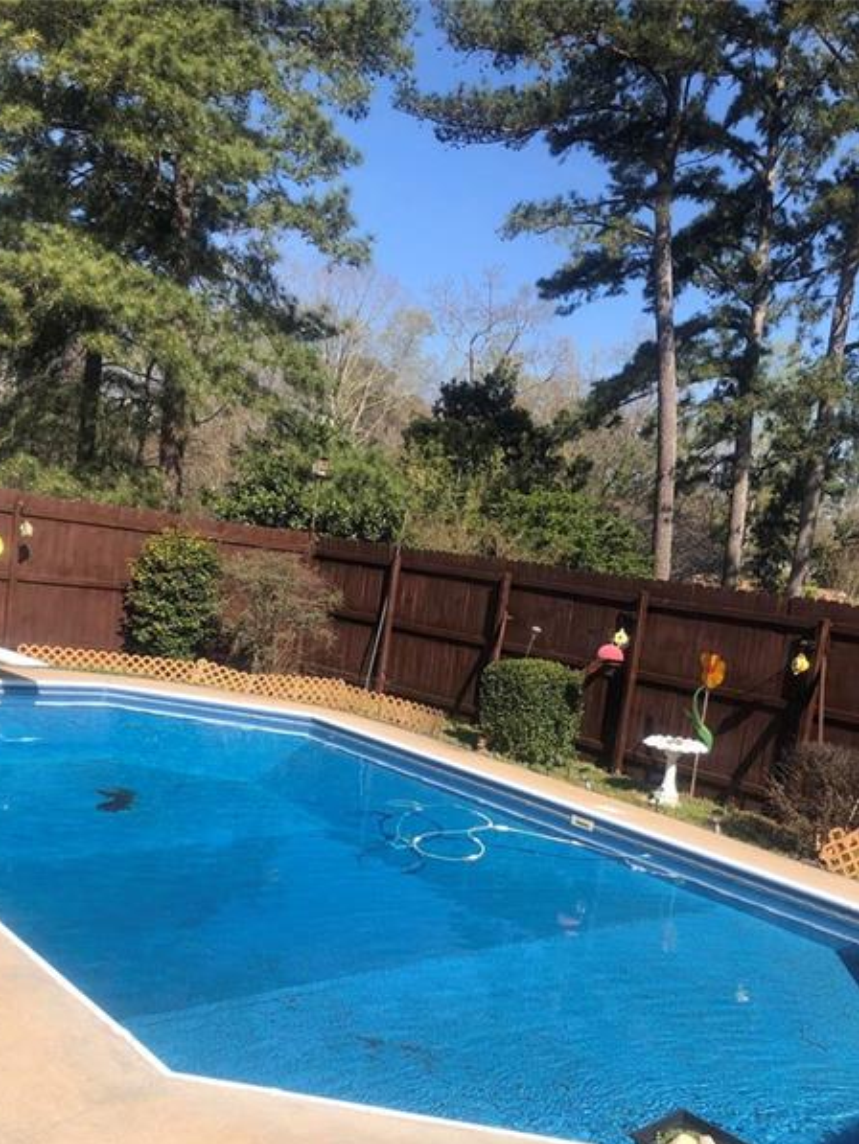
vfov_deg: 50.7
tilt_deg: -9.9
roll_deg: -6.7
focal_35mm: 36
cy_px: 734
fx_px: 1191
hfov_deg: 39.6
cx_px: 462
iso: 20
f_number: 1.8
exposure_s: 1/1799
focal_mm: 3.99
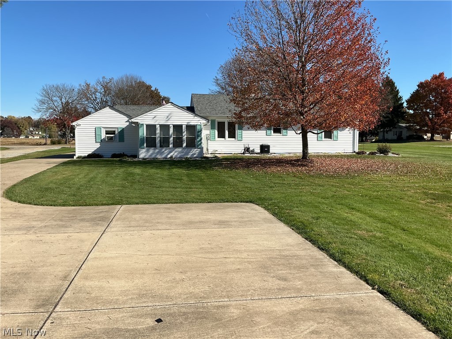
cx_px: 226
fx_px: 379
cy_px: 170
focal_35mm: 29
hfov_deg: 61.7
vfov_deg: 48.2
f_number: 1.8
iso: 25
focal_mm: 3
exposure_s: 1/2058
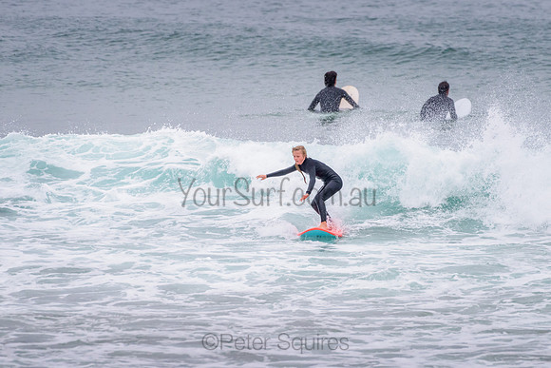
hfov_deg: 3.4
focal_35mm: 613
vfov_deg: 2.2
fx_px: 9389
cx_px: 308
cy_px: 198
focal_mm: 500
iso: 560
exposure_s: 1/1000
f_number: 5.6
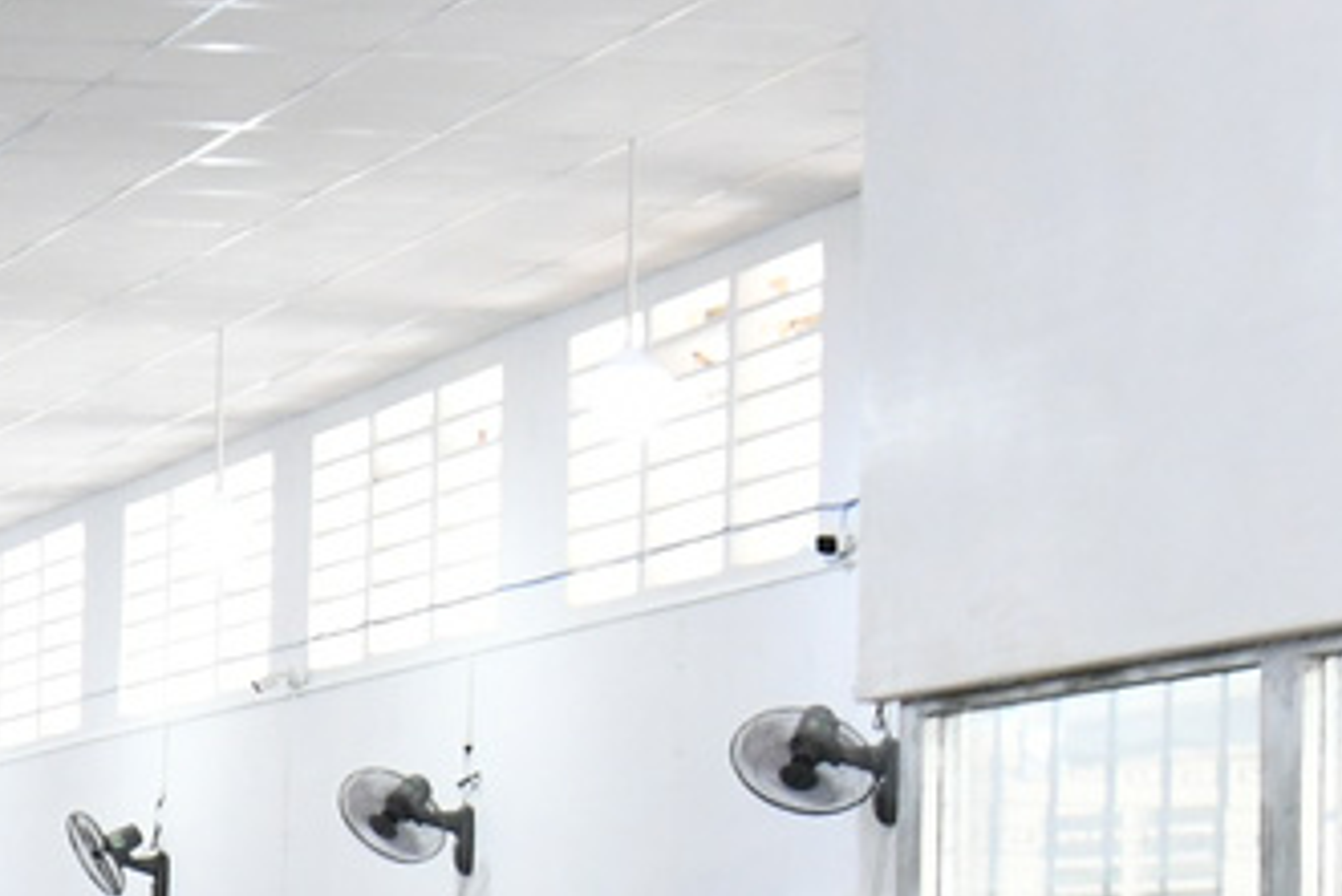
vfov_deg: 9.4
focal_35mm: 145
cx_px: -1378
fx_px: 5407
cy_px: 716
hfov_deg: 12.4
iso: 1600
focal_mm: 24
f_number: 4
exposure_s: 1/250
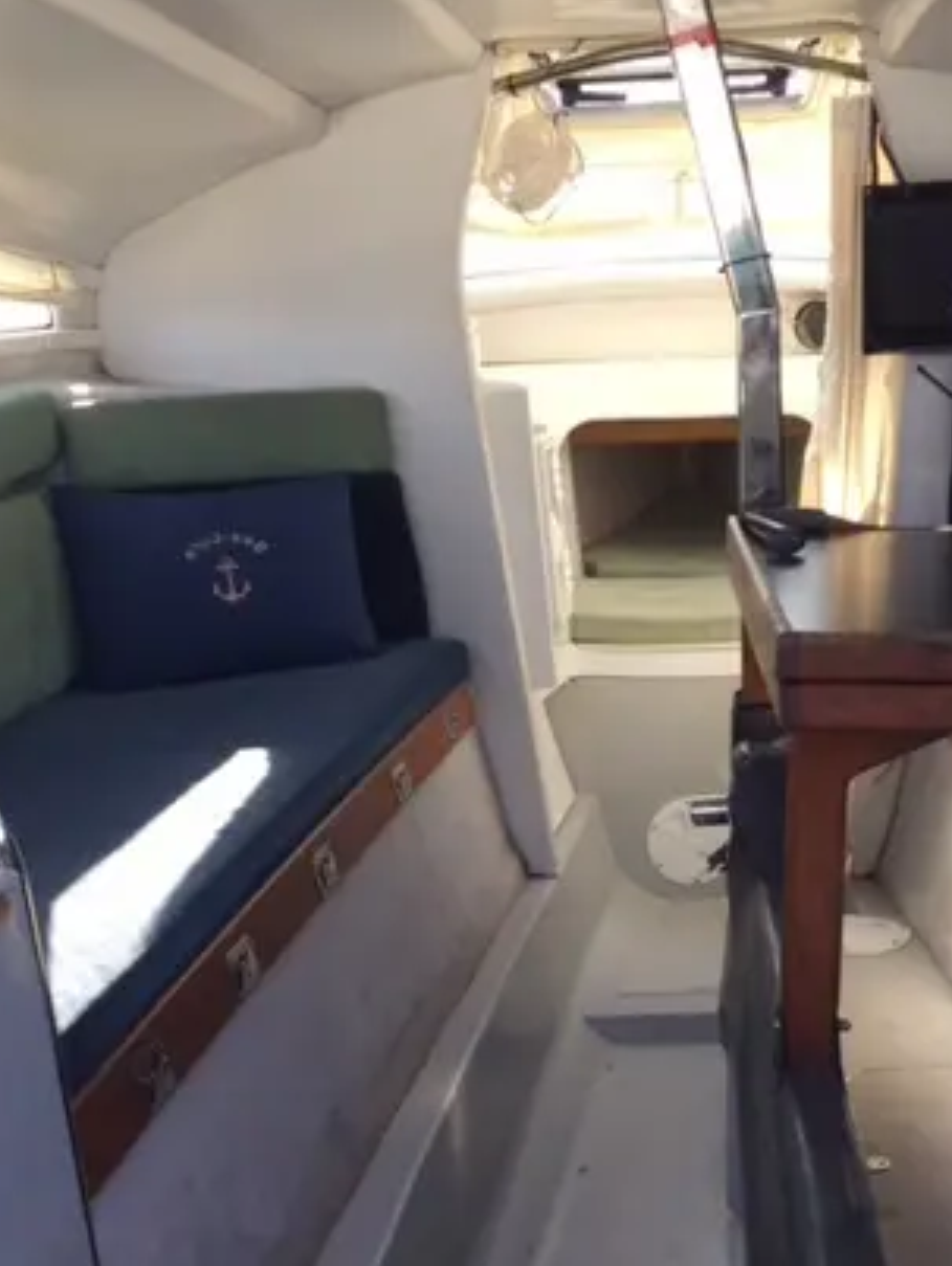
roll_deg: -2.9
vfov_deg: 40.3
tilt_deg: -18.4
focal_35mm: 46
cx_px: 691
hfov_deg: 31.1
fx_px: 1684
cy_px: 914
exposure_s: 1/120
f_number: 2.2
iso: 32
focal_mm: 4.15
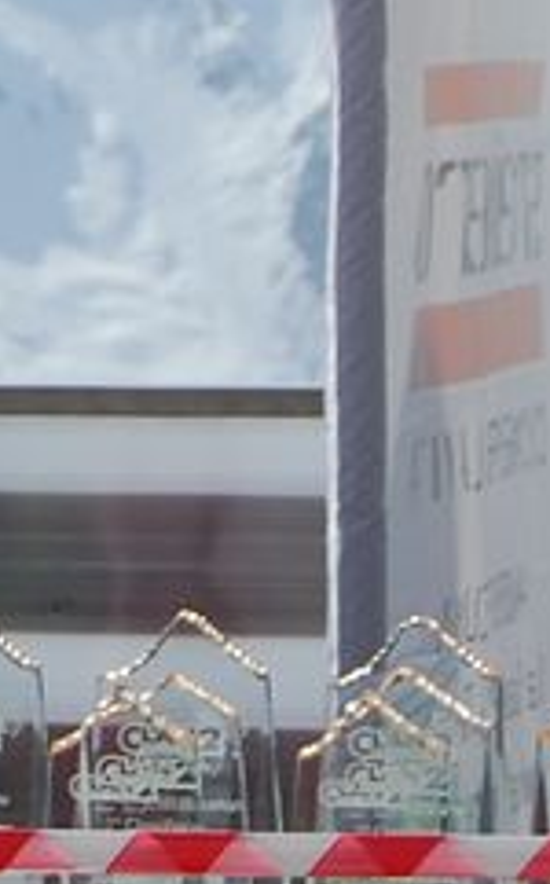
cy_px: -94
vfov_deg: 5.2
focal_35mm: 407
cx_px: -774
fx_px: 9790
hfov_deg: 3.2
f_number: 5
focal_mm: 40
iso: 100
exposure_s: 1/1000
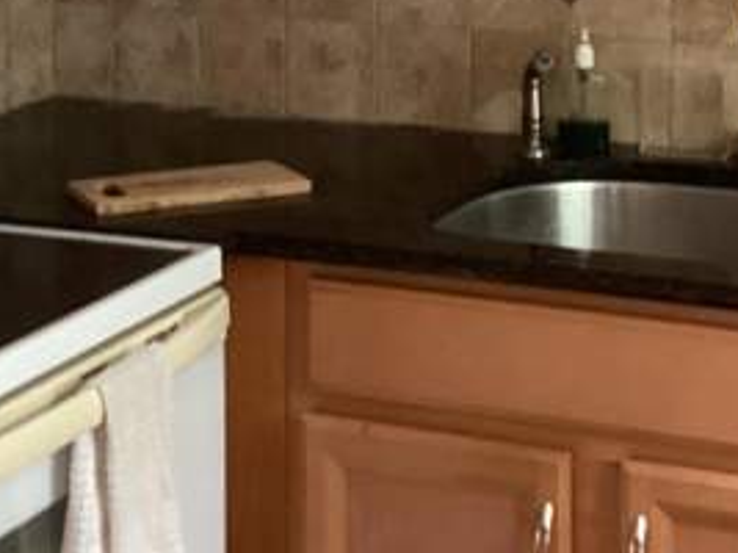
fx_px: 1982
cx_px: 373
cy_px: -119
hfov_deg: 21.1
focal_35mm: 93
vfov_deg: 15.3
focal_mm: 3.3
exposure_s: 1/30
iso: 400
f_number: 2.4
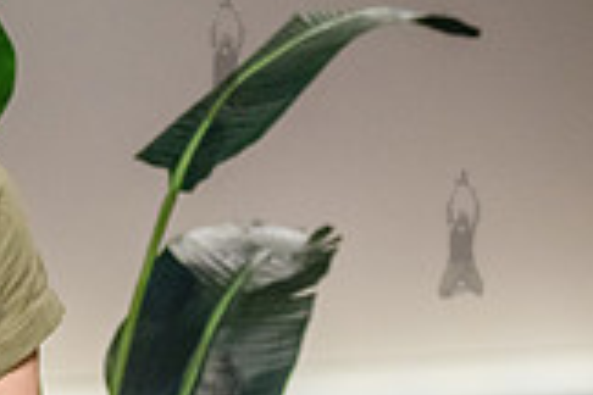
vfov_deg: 4.2
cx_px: -249
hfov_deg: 6.2
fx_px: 5419
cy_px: 232
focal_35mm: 329
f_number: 3.5
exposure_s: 1/320
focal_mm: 92
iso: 1250
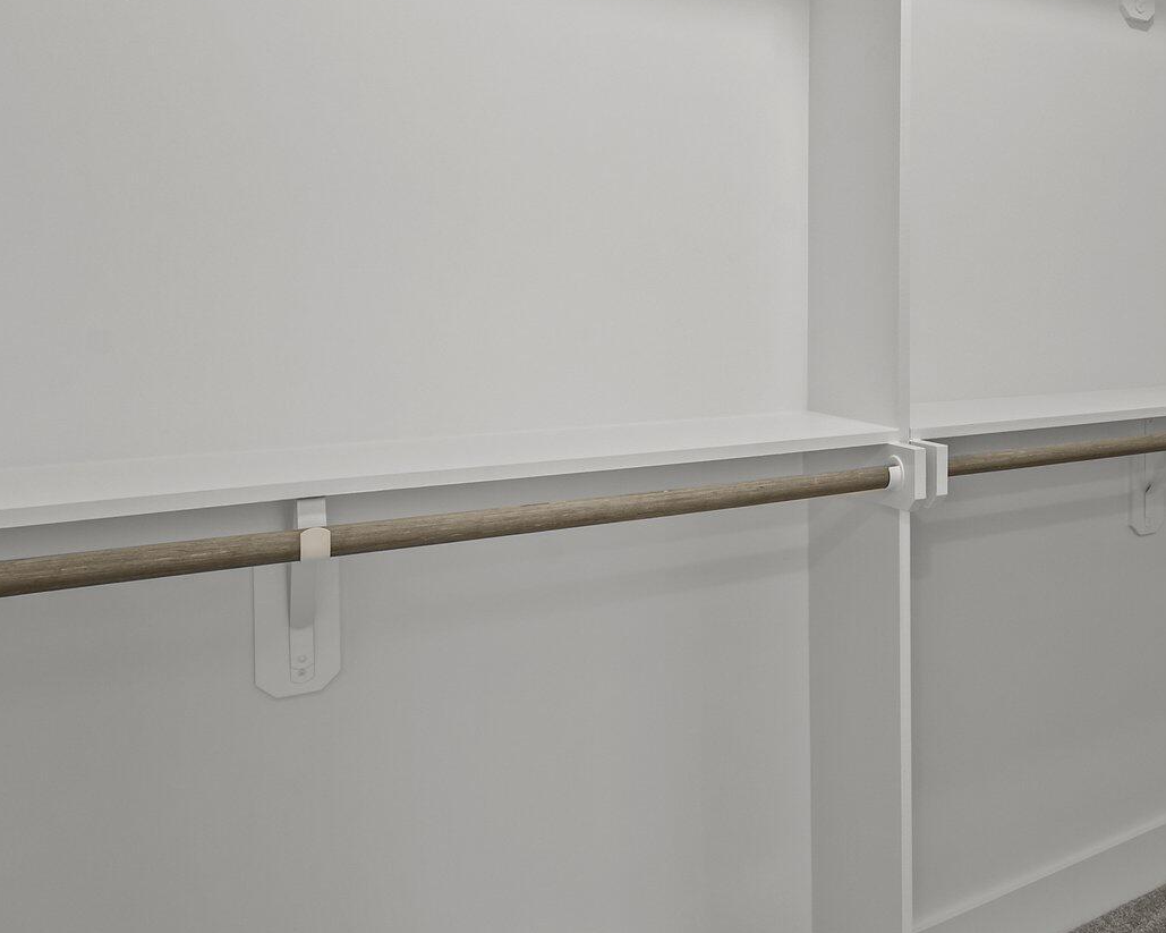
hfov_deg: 55.5
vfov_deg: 50.5
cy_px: 302
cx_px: 1010
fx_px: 966
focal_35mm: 28
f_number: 6.3
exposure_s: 1/8
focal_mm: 15
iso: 400
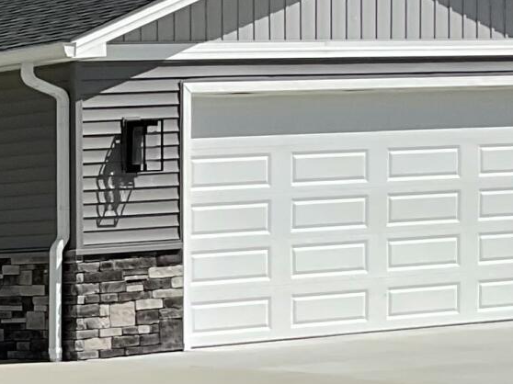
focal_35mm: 156
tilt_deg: -6.5
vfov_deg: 9.3
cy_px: 576
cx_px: -507
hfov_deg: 11.4
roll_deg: +3.0
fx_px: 2311
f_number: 1.8
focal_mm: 3
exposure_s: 1/4065
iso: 16
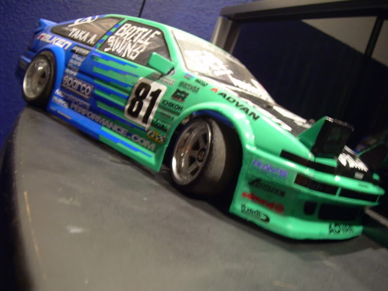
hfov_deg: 49.0
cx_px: 194
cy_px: 146
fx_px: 426
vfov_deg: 37.7
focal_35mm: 38
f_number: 2.8
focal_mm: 6.3
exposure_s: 2
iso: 200
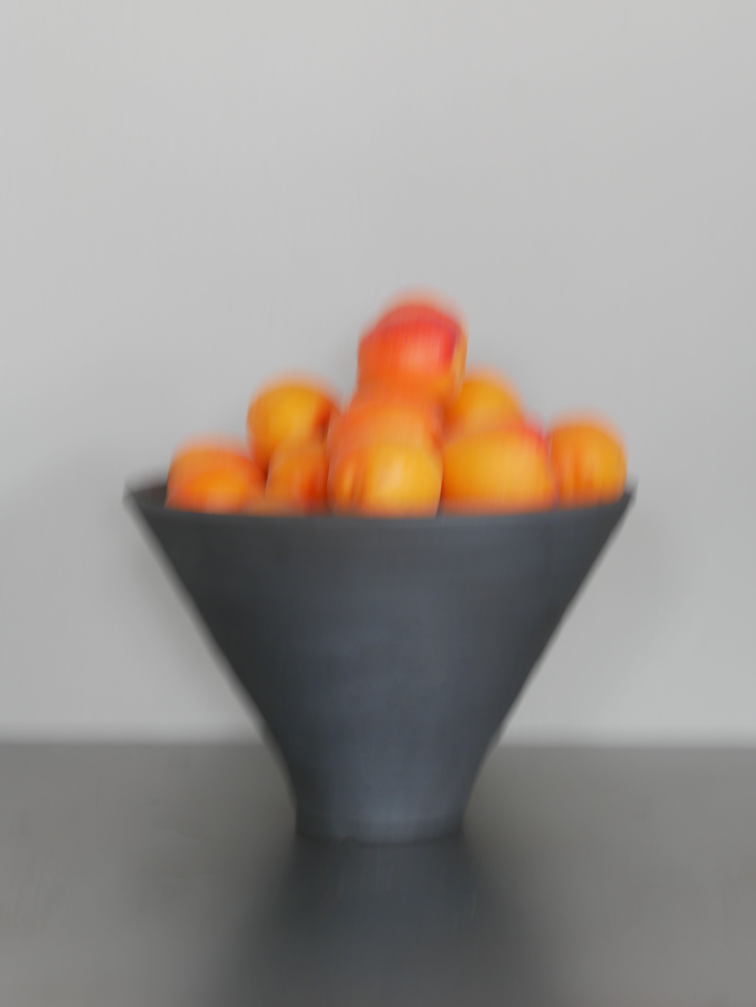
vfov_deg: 21.3
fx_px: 2677
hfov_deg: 16.1
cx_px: 378
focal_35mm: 92
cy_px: 504
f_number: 13
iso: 200
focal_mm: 46
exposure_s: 1.6
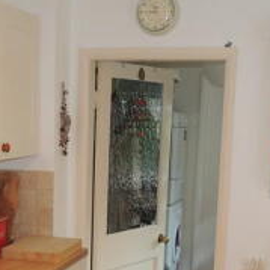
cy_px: 241
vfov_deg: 24.3
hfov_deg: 24.9
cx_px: 96
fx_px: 609
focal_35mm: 69
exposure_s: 1/40
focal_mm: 4.3
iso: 320
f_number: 3
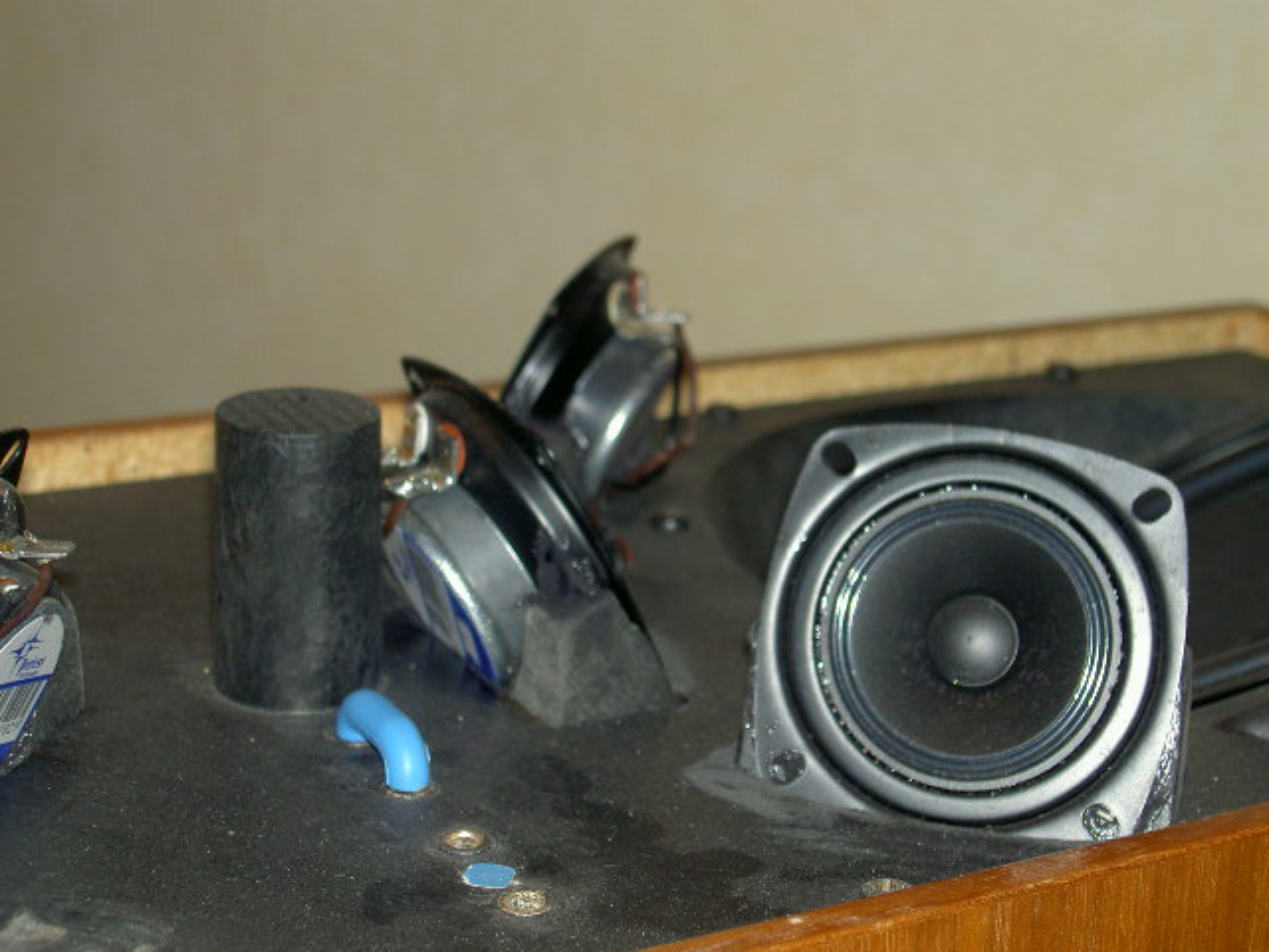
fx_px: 2529
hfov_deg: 28.2
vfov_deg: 21.3
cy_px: 476
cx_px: 634
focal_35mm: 69
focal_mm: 14.2
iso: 100
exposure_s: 1/8
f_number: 3.7
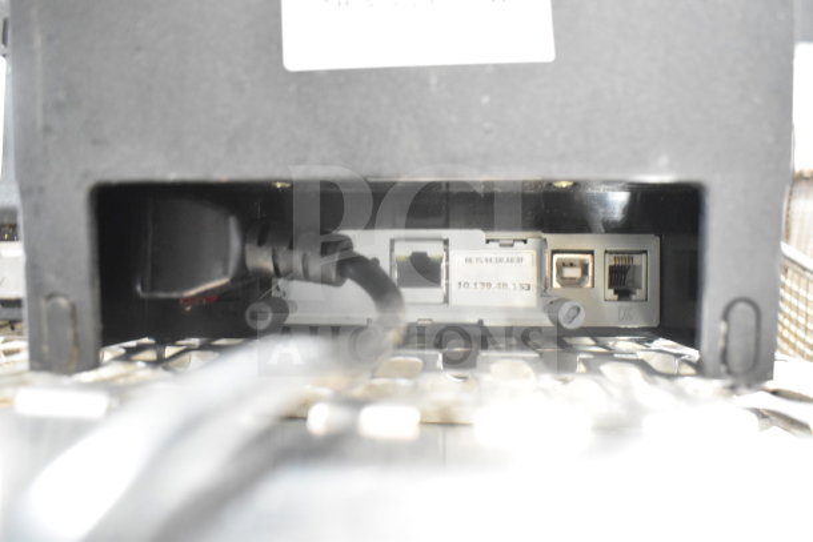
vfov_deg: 43.6
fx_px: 678
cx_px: 406
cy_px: 271
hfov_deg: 61.9
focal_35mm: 30
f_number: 3.8
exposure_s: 1/30
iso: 4000
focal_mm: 20
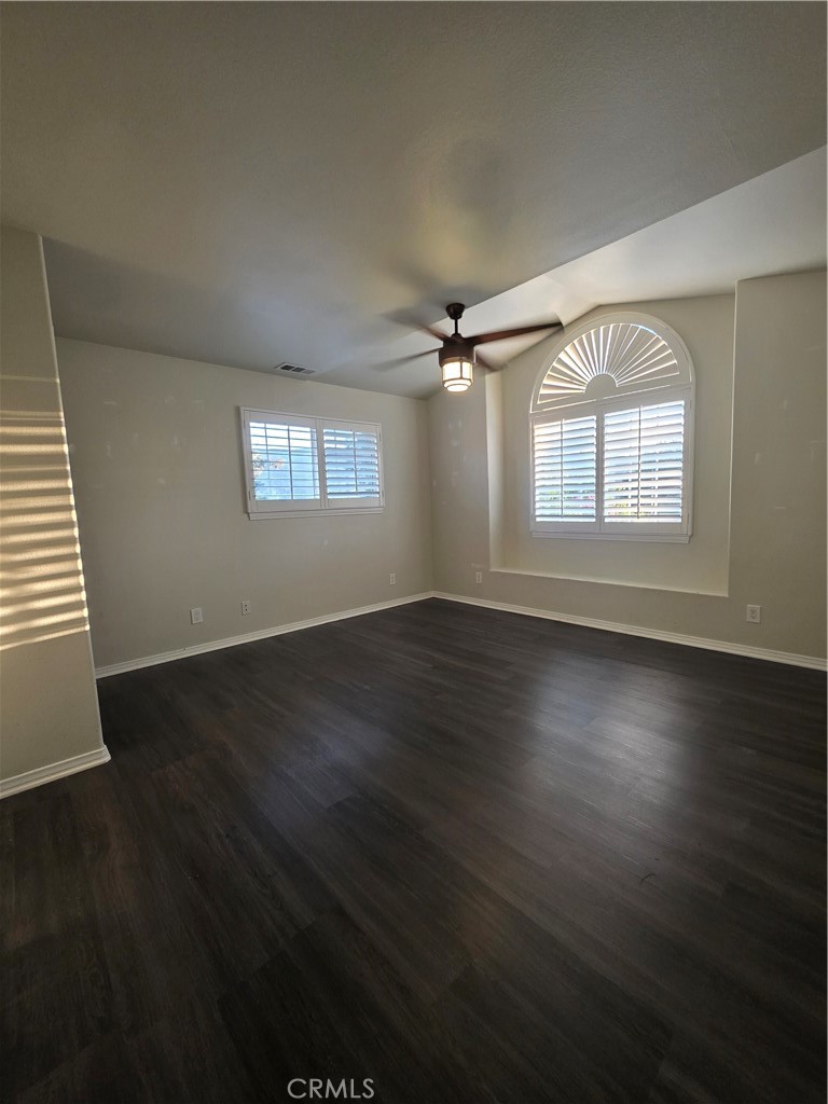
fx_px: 415
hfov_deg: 89.9
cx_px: 414
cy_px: 552
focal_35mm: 13
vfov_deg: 106.2
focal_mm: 2.2
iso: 250
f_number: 1.9
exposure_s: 1/60
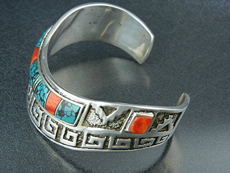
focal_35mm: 89
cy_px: 86
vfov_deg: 16.6
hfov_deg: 22.0
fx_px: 591
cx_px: 115
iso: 200
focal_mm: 16
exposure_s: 1/7
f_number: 4.4
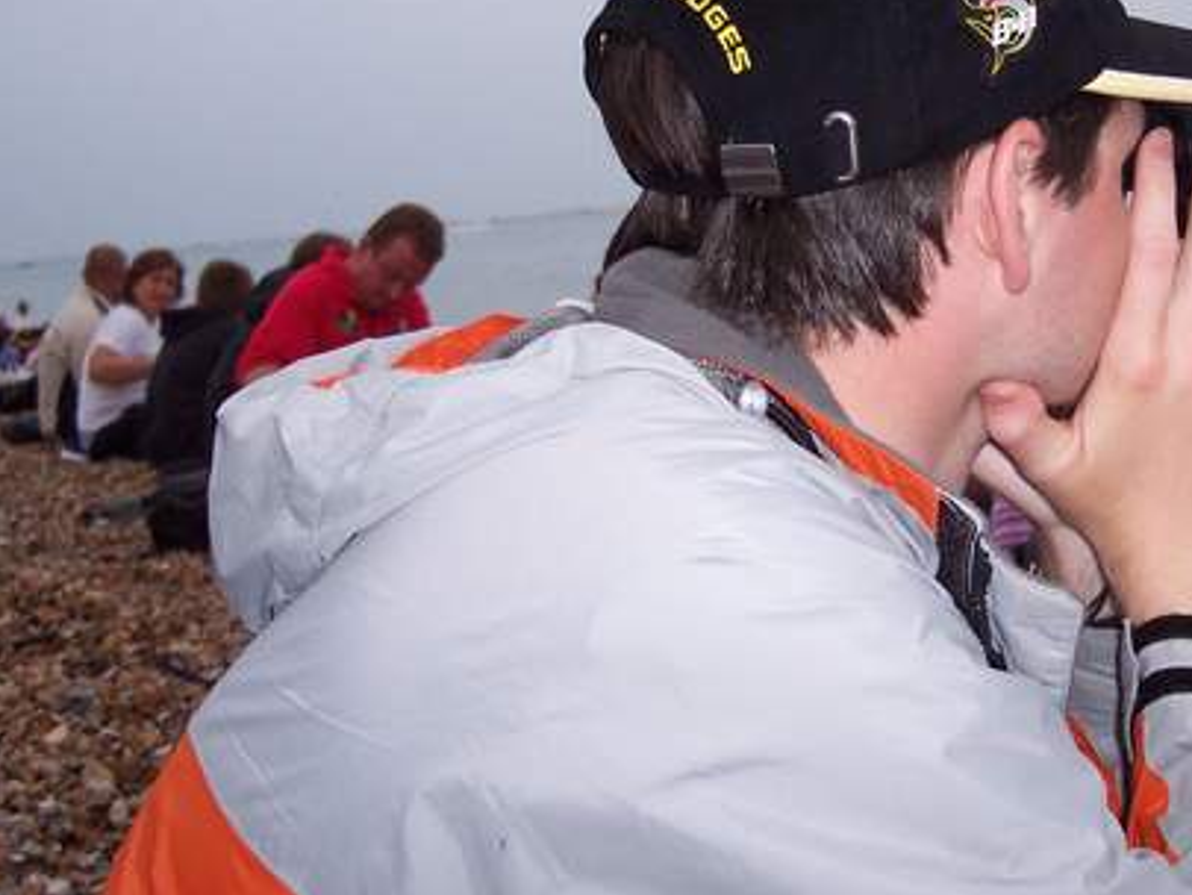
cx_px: 886
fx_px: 2067
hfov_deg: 31.6
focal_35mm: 60
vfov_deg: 24.3
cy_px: 309
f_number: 2.8
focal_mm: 8
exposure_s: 1/350
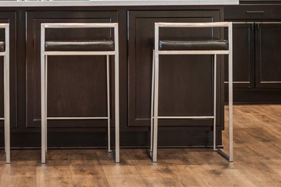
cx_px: 40
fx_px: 968
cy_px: -19
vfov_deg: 10.9
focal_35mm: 124
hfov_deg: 16.4
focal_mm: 50
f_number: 1.8
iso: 200
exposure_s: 1/10
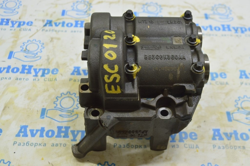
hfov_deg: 41.1
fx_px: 333
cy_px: 83
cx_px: 125
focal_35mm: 48
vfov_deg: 28.0
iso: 400
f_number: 5.6
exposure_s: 1/20
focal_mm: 32
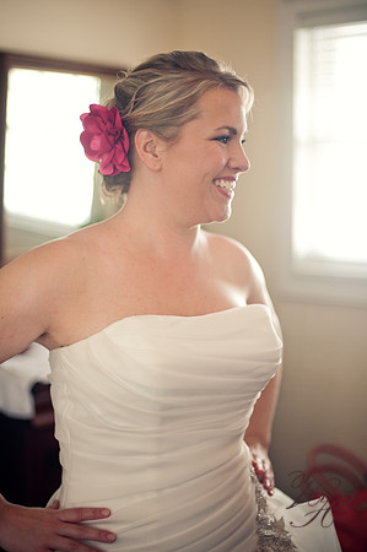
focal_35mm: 50
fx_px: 766
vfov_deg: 39.6
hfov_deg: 26.9
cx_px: 184
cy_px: 276
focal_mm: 50
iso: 400
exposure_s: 1/320
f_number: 1.4
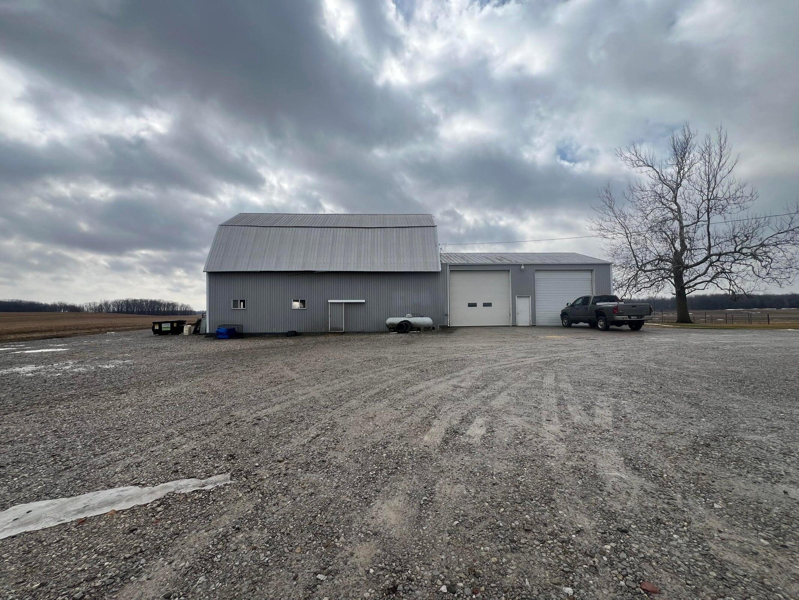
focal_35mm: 13
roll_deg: +0.3
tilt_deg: +1.6
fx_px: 300
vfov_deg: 89.9
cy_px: 300
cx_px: 400
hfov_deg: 106.2
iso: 32
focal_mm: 1.57
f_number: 1.8
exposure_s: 1/1876
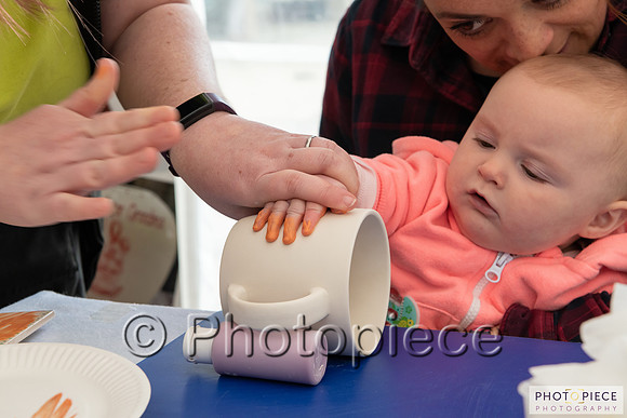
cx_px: 314
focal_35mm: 70
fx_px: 1219
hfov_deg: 28.8
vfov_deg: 19.5
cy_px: 209
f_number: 8
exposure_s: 1/200
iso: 720
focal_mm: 70
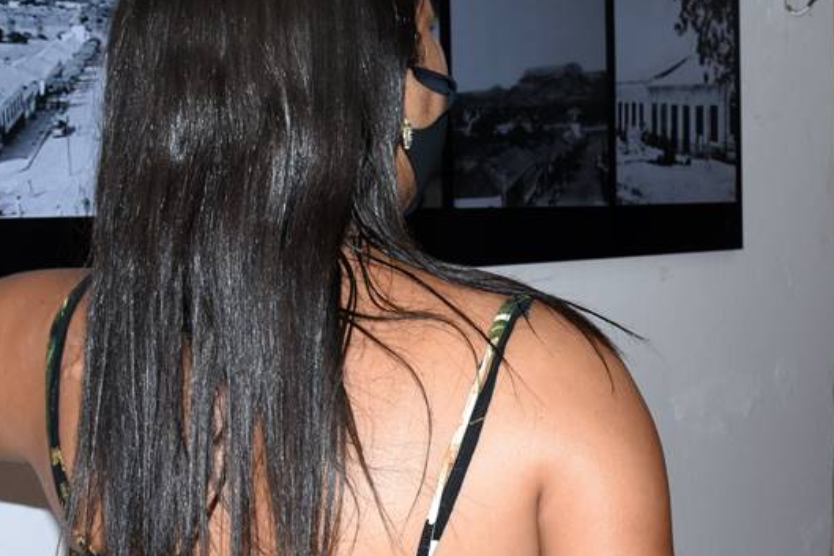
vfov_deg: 20.0
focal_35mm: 68
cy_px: 295
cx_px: 612
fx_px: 1576
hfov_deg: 29.2
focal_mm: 20
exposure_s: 1/100
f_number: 8
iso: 640
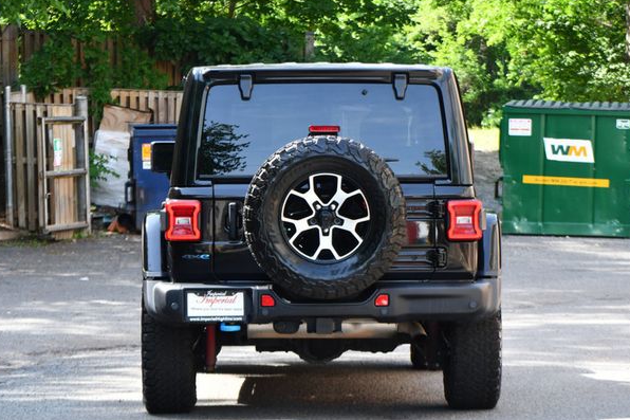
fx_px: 2537
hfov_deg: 14.2
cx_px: 308
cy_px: 209
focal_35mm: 145
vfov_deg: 9.5
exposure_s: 1/250
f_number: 5.6
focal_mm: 90
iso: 400
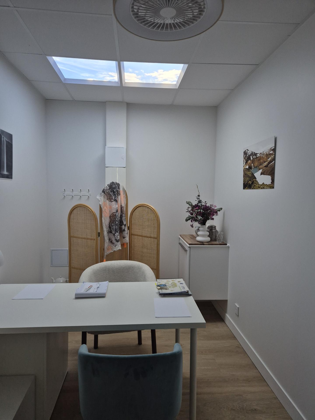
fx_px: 279
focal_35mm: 23
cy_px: 210
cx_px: 158
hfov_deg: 58.9
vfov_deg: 73.9
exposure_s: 1/180
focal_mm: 5.4
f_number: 1.8
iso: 200
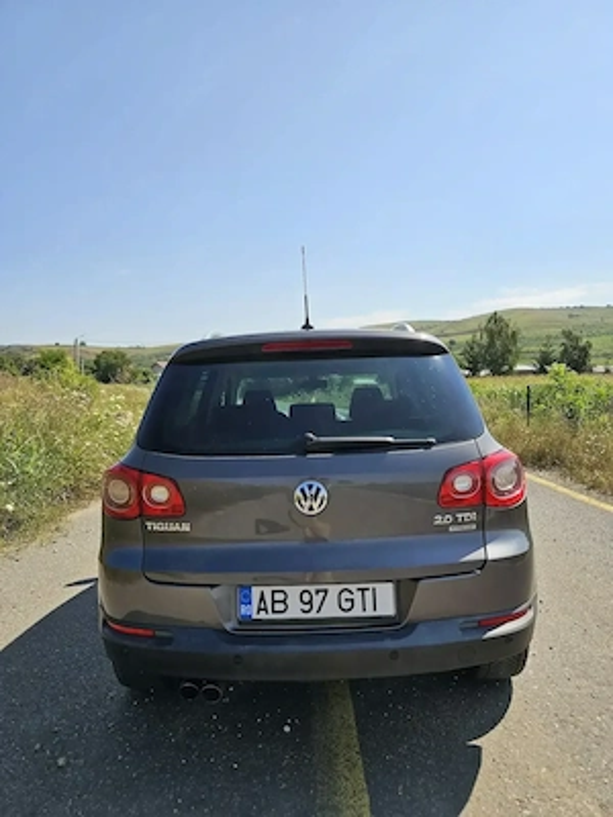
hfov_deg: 58.9
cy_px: 408
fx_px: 543
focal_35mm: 23
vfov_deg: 73.9
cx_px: 306
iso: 10
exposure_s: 1/701
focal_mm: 6.3
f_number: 1.7
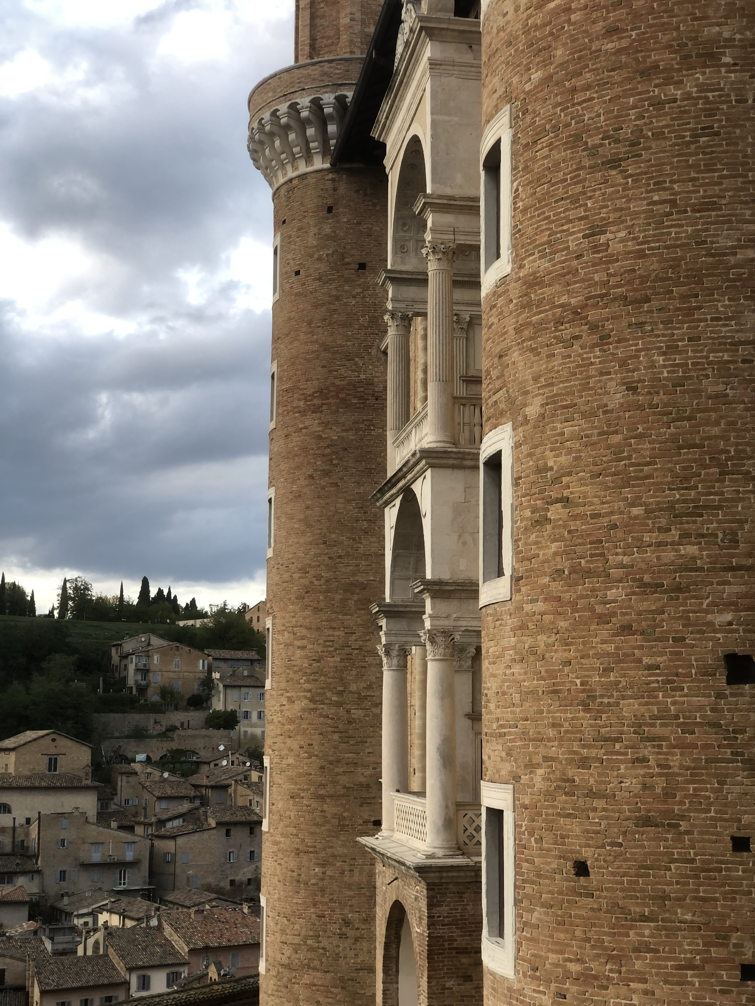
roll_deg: +0.2
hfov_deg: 28.0
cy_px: 503
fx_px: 1512
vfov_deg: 36.8
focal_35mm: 52
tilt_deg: +9.0
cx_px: 378
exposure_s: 1/60
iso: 16
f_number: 2.4
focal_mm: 6
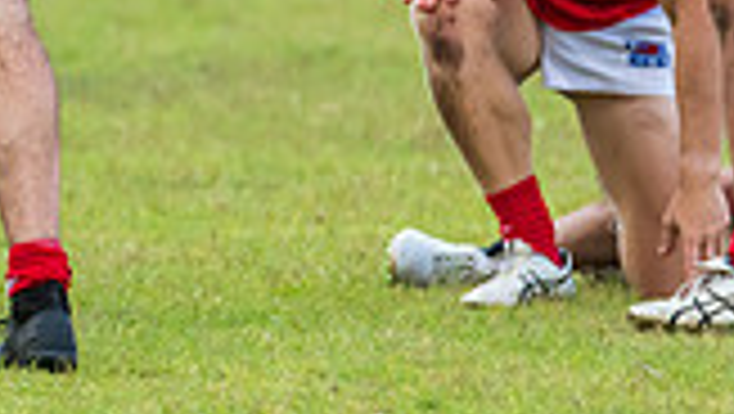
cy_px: -70
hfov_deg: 1.4
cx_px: -286
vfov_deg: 0.8
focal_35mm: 1519
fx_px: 29588
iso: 1000
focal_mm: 400
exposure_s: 1/1250
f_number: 6
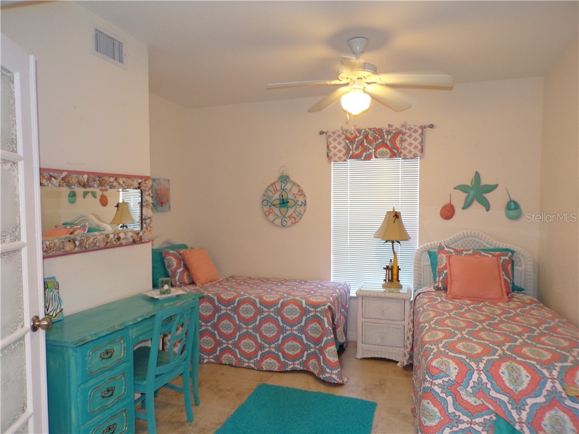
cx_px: 290
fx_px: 401
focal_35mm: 24
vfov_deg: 56.8
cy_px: 217
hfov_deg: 71.6
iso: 200
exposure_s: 1/34
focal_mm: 4.3
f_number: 3
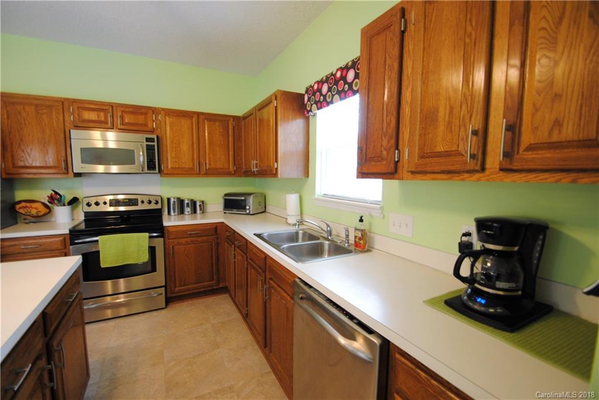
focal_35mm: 15
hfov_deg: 100.4
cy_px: 200
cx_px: 300
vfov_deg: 77.4
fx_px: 250
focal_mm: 10
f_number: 3.5
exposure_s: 1/20
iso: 400
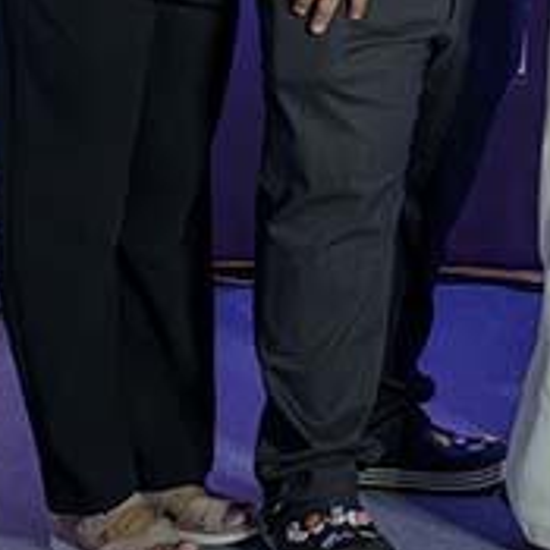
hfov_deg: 10.0
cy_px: -283
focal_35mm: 151
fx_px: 2720
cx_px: 1361
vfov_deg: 11.1
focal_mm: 32.5
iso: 1800
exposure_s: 1/250
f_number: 5.6
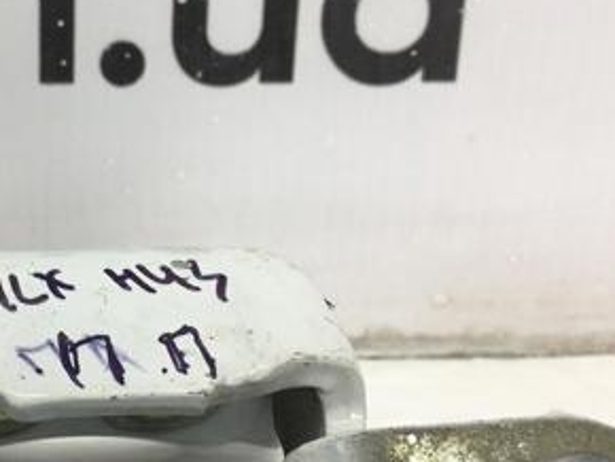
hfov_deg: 29.1
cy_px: 261
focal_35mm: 64
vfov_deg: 22.9
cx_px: 66
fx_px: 1138
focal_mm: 4.15
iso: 25
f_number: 2.2
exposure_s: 1/50
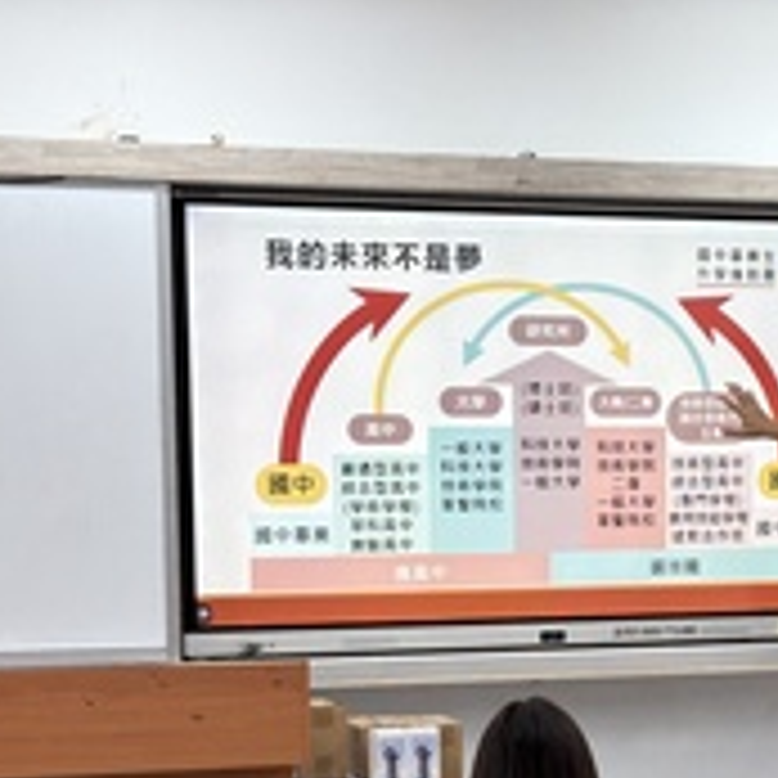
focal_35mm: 106
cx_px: 724
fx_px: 2695
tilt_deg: -5.1
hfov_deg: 16.2
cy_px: 670
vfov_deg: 16.3
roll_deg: +0.4
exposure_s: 1/60
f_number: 1.6
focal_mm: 5.96
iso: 32
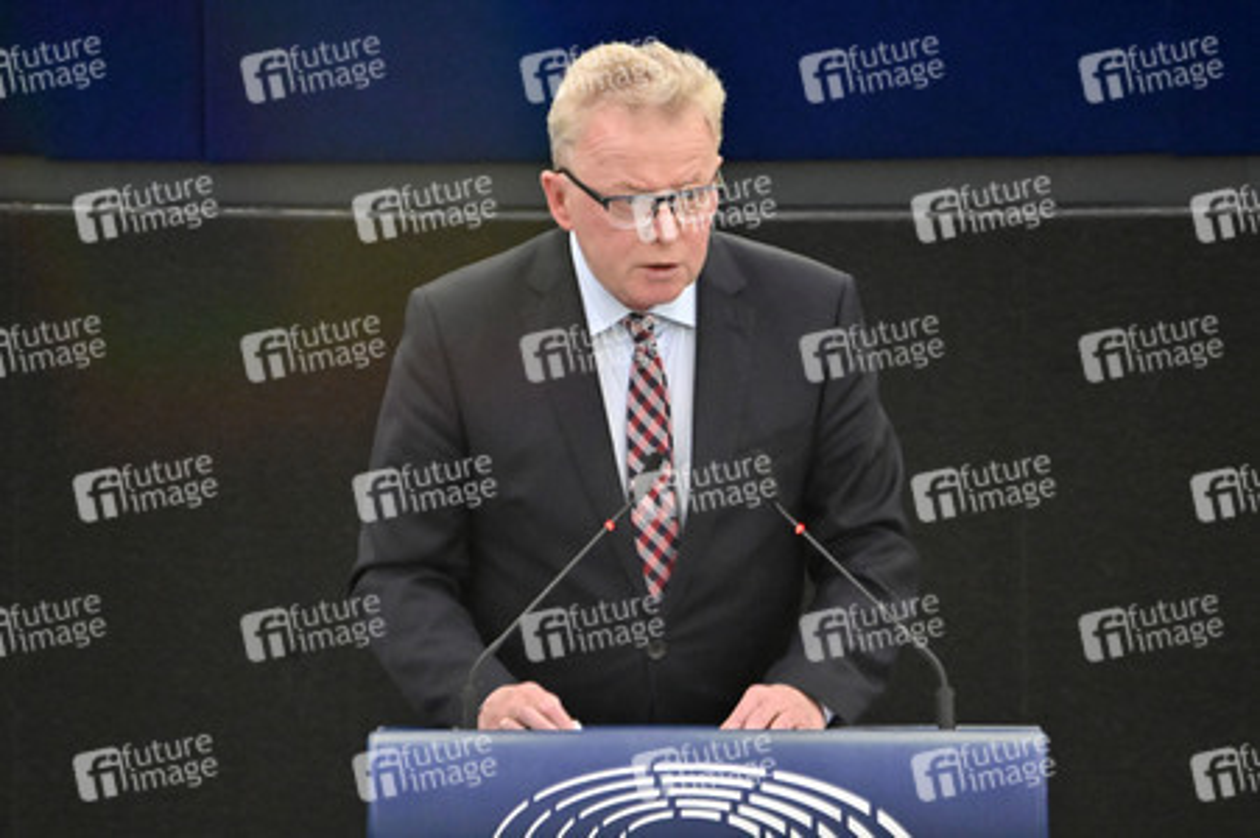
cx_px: 630
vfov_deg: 2.3
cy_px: 419
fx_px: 20984
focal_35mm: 600
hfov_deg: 3.4
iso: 6400
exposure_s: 1/400
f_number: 6.3
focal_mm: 600
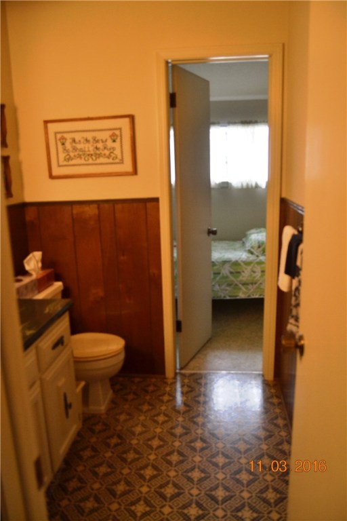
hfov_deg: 47.9
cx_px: 174
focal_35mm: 27
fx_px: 390
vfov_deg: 67.4
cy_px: 260
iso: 800
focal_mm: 18
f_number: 3.5
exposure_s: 1/60
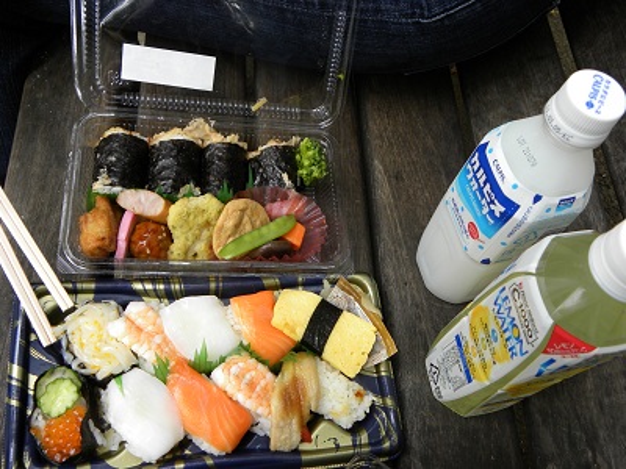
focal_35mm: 33
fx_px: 597
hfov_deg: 55.4
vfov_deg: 42.9
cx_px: 313
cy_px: 234
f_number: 2.8
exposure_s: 1/65
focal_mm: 5.9
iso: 95
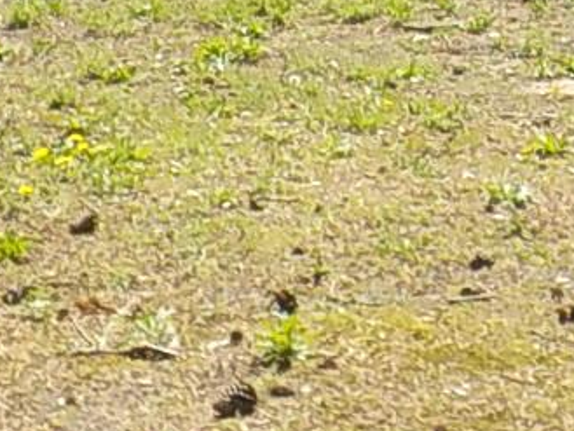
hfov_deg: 13.3
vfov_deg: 9.6
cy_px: -396
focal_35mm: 146
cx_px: 591
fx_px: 2422
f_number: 3.3
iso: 125
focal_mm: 4.1
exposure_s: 1/640
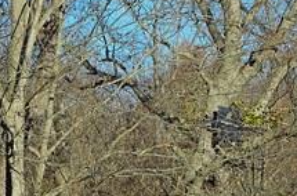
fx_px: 2007
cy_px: 184
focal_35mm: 244
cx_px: 220
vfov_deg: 5.6
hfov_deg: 8.5
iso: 1600
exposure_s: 1/400
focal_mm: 55
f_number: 20
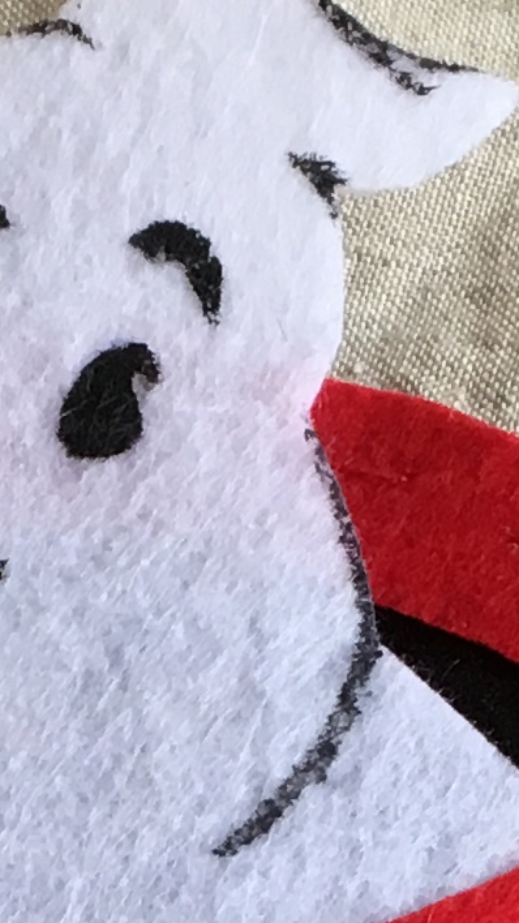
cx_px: 42
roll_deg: +1.3
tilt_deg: -10.0
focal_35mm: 180
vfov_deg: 11.5
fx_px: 4406
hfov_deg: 6.7
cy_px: 1315
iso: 32
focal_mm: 4.15
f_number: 2.2
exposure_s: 1/33
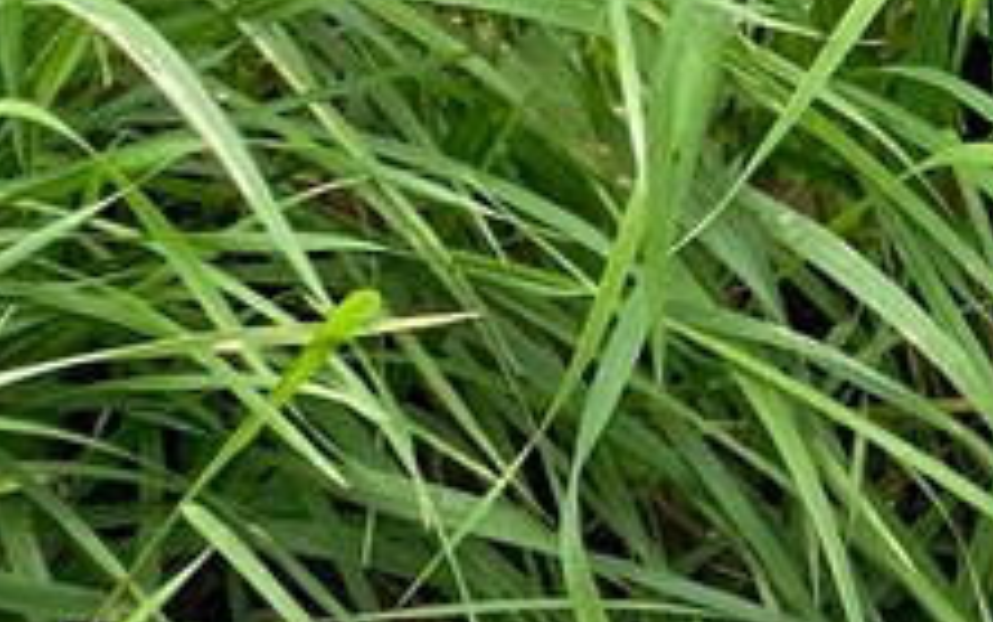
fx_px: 9666
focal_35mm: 357
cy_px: -483
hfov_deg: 5.5
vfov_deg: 3.7
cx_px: 3136
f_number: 2
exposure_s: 1/276
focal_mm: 6
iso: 20
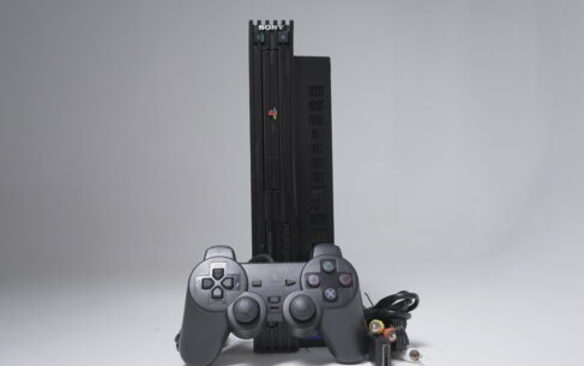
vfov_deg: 39.5
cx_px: 296
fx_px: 510
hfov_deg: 59.6
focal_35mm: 32
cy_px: 194
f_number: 4.5
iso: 125
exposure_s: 1/5
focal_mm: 30
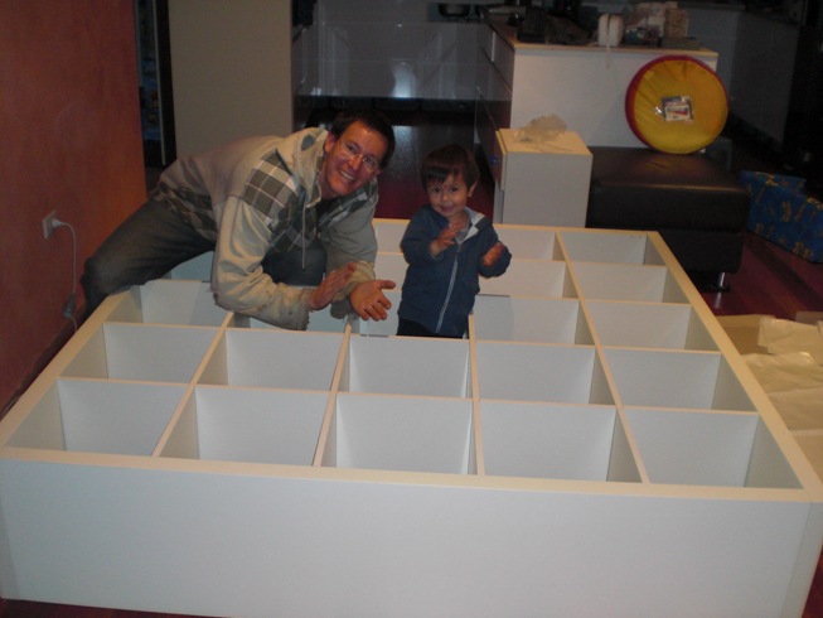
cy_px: 309
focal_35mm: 38
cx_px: 412
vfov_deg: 37.7
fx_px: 904
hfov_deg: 49.0
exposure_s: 1/60
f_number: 3.1
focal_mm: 6.3
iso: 200
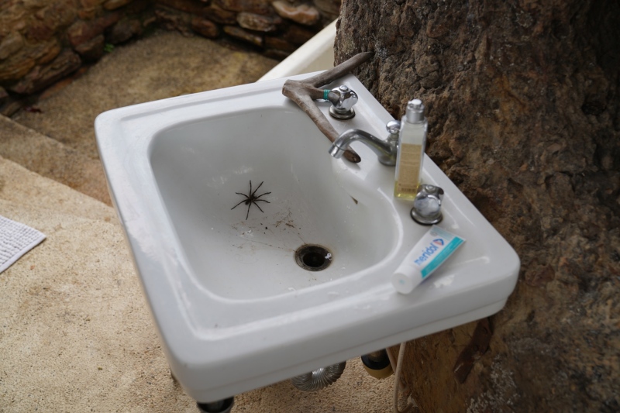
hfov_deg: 47.4
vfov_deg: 32.6
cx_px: 310
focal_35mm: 41
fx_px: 706
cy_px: 206
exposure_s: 1/60
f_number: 4
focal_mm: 41
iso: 125
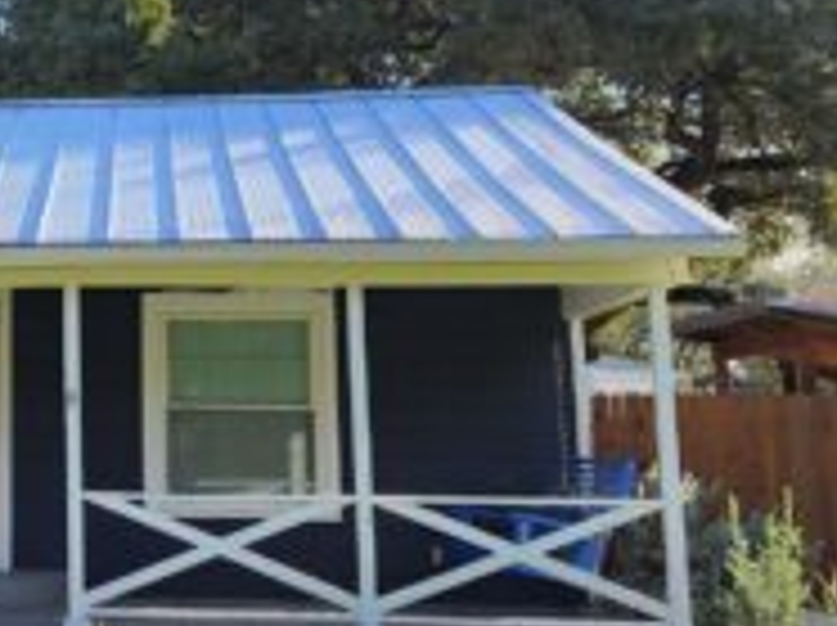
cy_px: 180
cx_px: -43
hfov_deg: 27.4
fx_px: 1594
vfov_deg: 22.1
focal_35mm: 66
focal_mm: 6.4
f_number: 1.8
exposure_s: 1/462
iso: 12
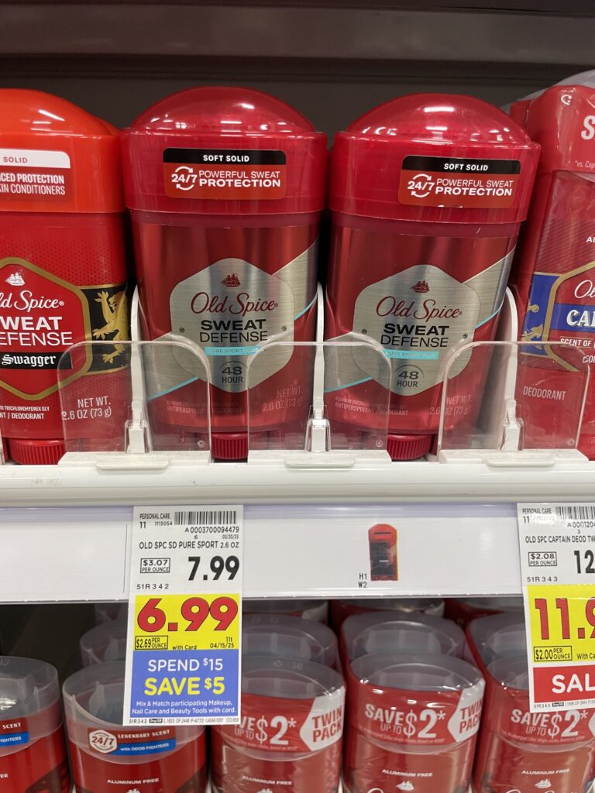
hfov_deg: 53.1
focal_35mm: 26
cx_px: 298
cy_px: 396
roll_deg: +0.2
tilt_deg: -18.7
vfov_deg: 67.3
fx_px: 596
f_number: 1.6
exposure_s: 1/61
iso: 80
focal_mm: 4.2
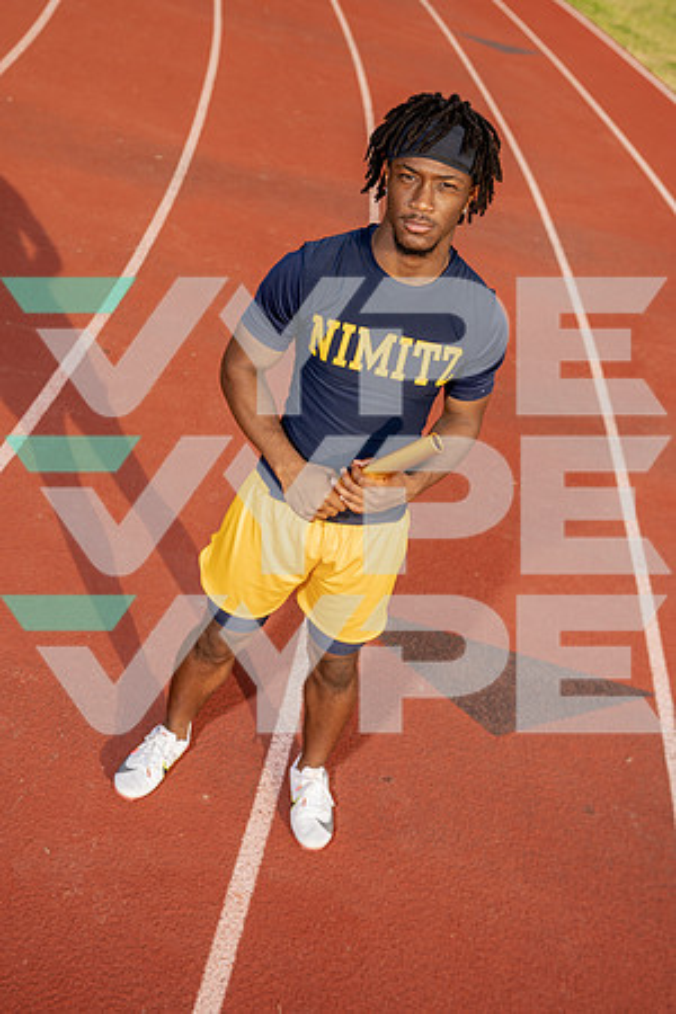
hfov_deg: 31.9
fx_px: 1183
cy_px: 507
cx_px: 338
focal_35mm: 42
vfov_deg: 46.4
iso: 100
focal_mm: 42
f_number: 5
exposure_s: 1/250
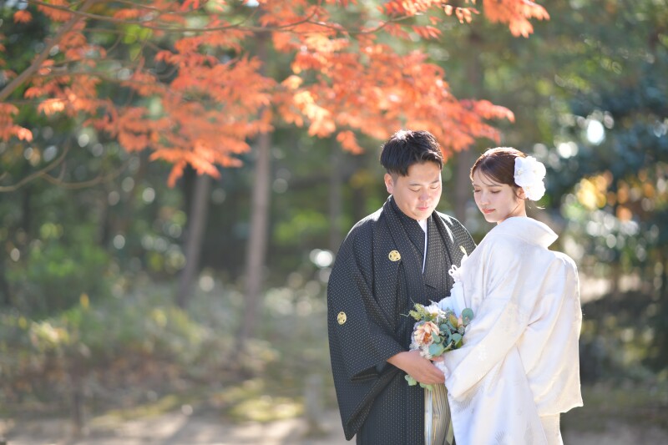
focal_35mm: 105
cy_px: 222
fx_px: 1948
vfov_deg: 13.0
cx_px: 334
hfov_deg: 19.5
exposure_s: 1/400
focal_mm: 105
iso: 100
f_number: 1.6
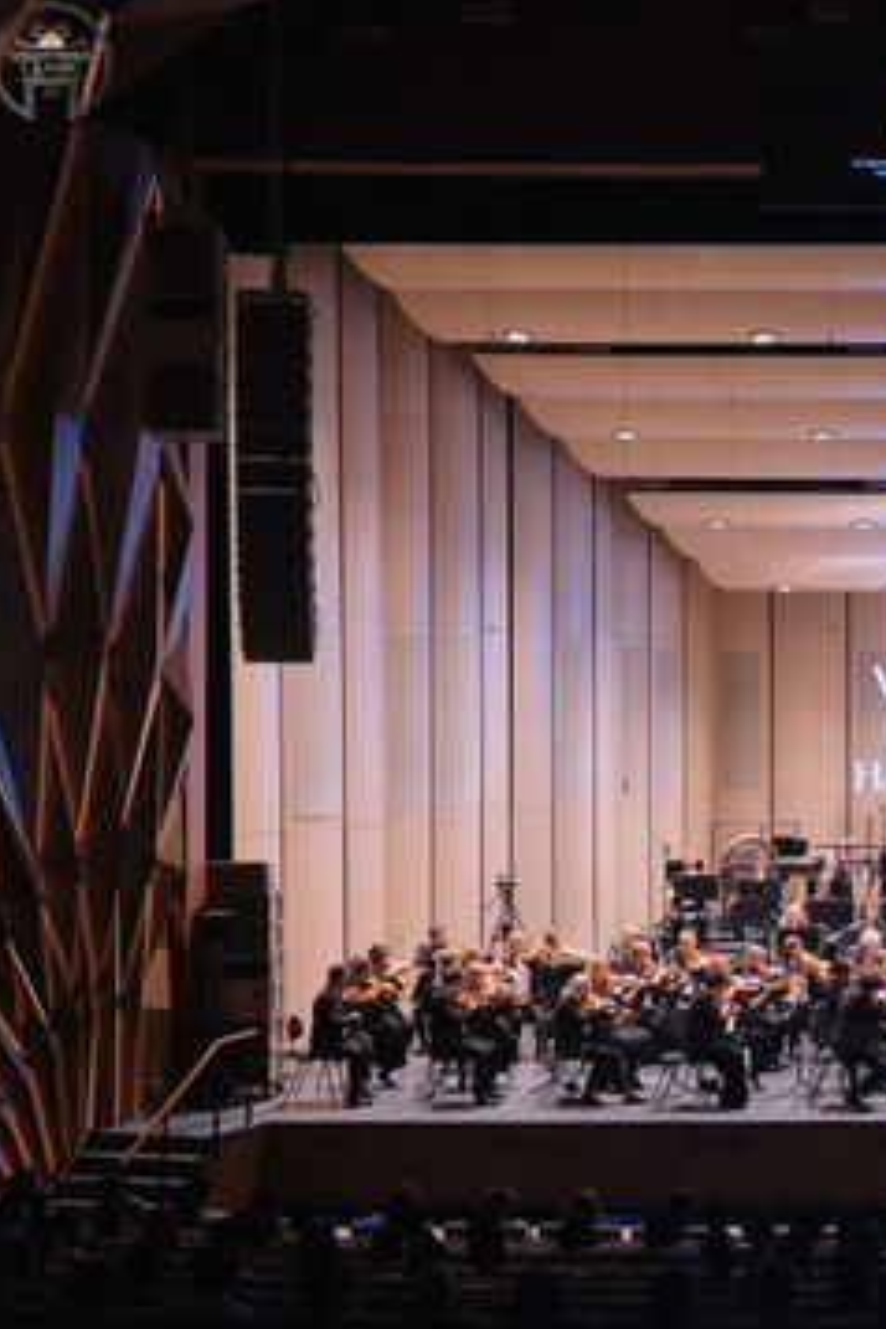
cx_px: 990
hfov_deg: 20.4
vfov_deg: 31.8
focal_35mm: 63
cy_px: 666
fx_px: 2333
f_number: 3.5
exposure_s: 1/160
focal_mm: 41.8
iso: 2500
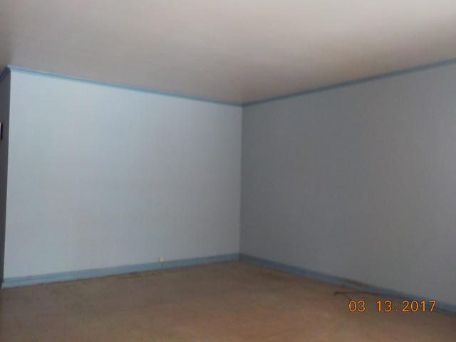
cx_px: 228
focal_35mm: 30
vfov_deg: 46.8
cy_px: 171
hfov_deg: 60.0
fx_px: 395
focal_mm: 4.1
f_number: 3.3
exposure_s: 1/30
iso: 360
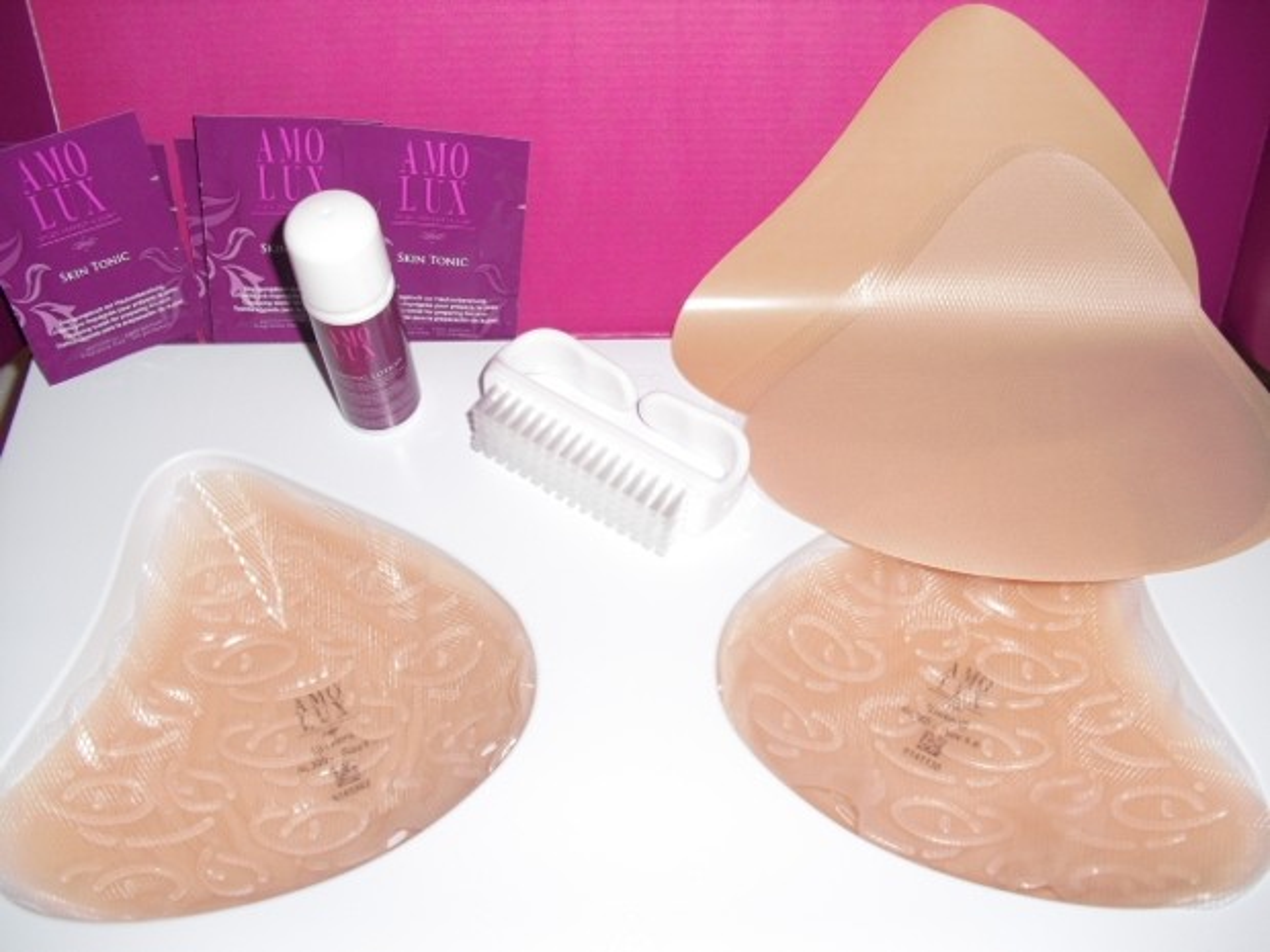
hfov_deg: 51.4
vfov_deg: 39.7
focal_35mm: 36
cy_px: 476
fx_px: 1321
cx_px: 635
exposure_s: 1/60
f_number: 3.1
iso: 100
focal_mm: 6.3
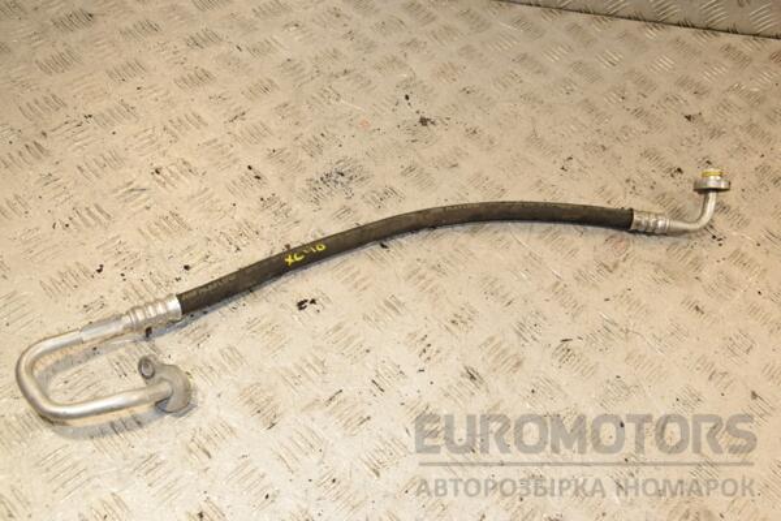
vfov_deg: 35.5
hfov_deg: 51.3
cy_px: 260
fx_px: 813
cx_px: 390
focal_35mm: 38
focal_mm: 25
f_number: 9
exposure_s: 1/200
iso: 800
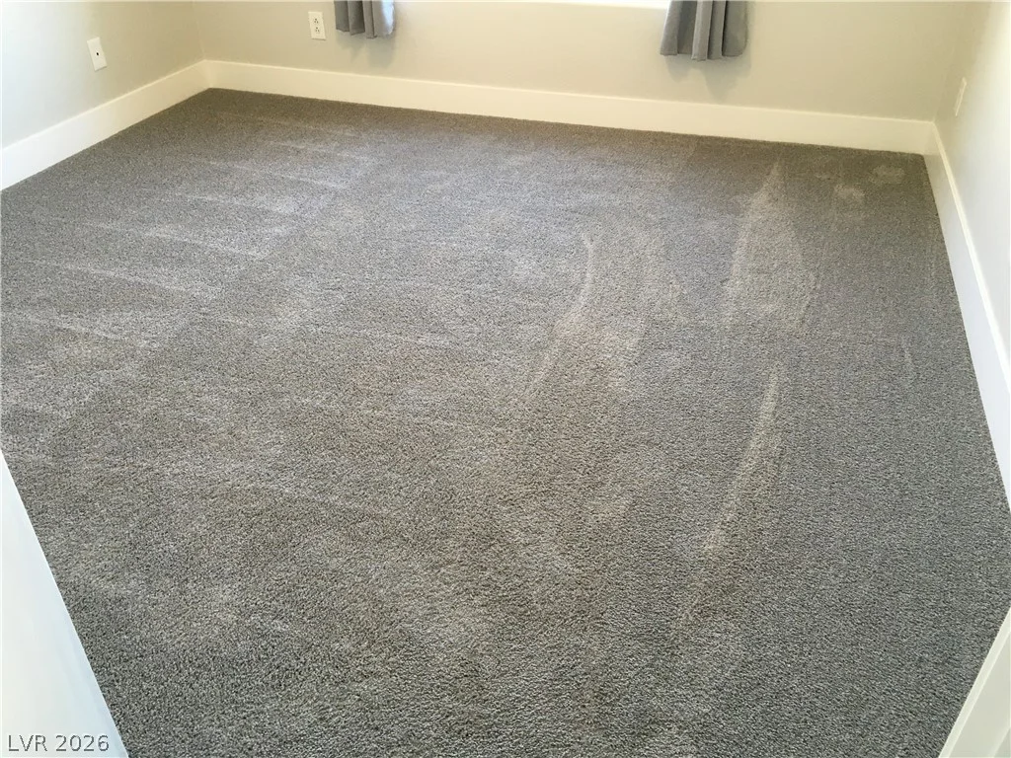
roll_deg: +0.8
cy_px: 379
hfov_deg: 61.7
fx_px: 847
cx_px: 506
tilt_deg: -33.0
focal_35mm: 29
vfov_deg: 48.2
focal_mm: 4.15
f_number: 2.2
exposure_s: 1/30
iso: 40
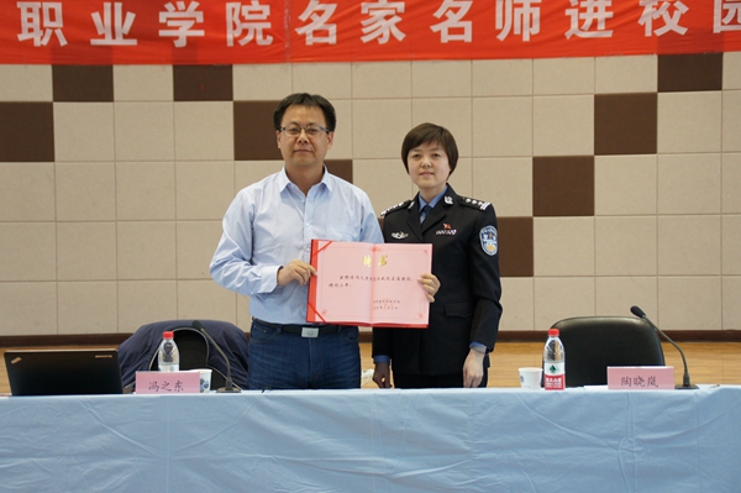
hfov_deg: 27.0
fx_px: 1542
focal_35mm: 75
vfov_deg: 18.2
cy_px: 246
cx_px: 370
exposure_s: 1/80
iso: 1000
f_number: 4.5
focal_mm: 50
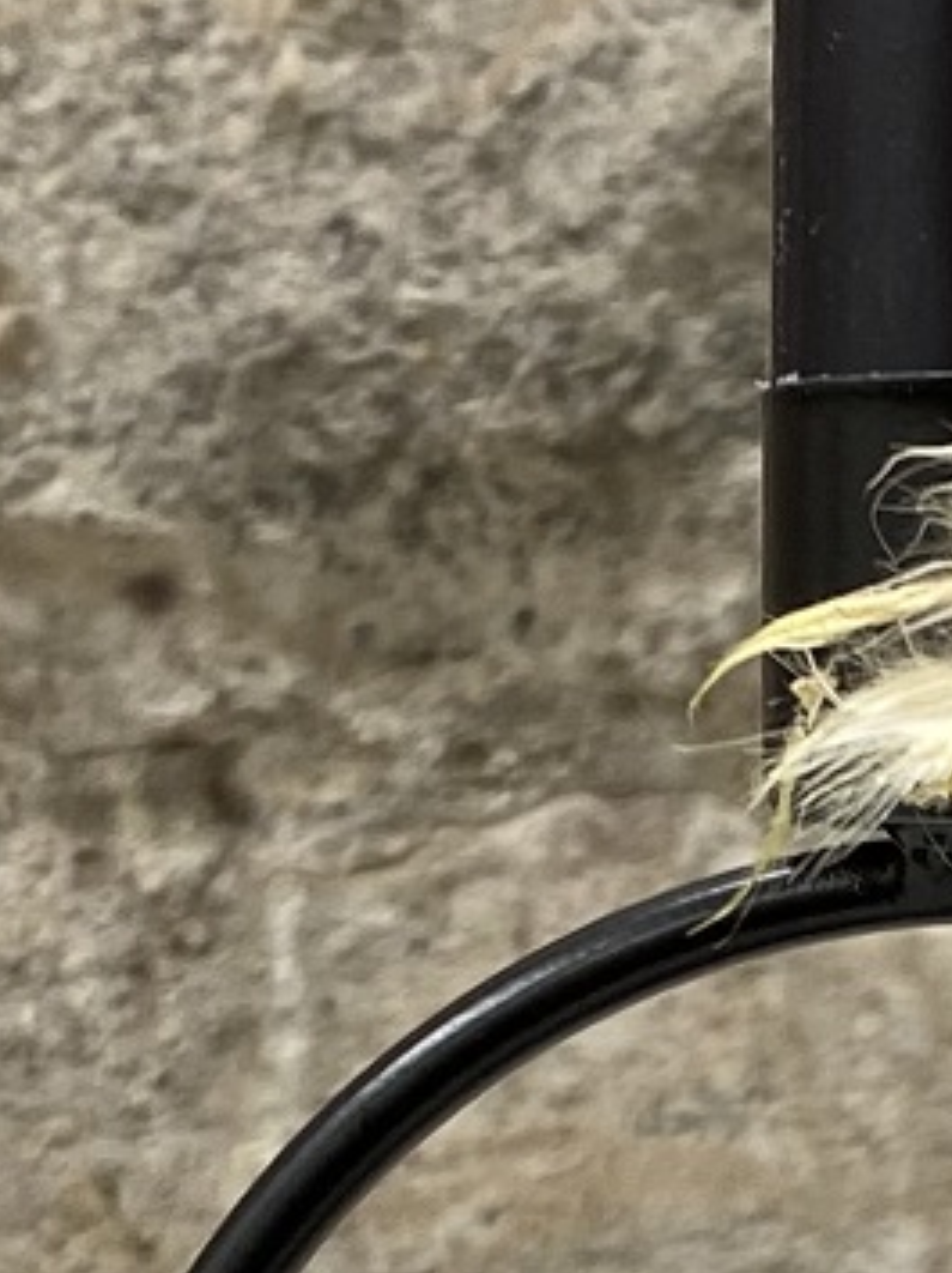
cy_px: 1651
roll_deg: +0.3
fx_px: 5397
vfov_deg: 13.0
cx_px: 1049
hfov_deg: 10.0
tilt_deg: -6.4
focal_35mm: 147
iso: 64
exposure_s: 1/100
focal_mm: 4.25
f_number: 1.8
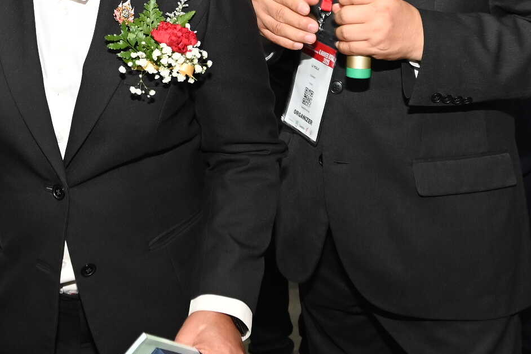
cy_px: -12
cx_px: 162
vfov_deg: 21.4
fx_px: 900
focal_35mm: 61
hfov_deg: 32.5
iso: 1250
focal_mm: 19
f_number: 4.5
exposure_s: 1/60
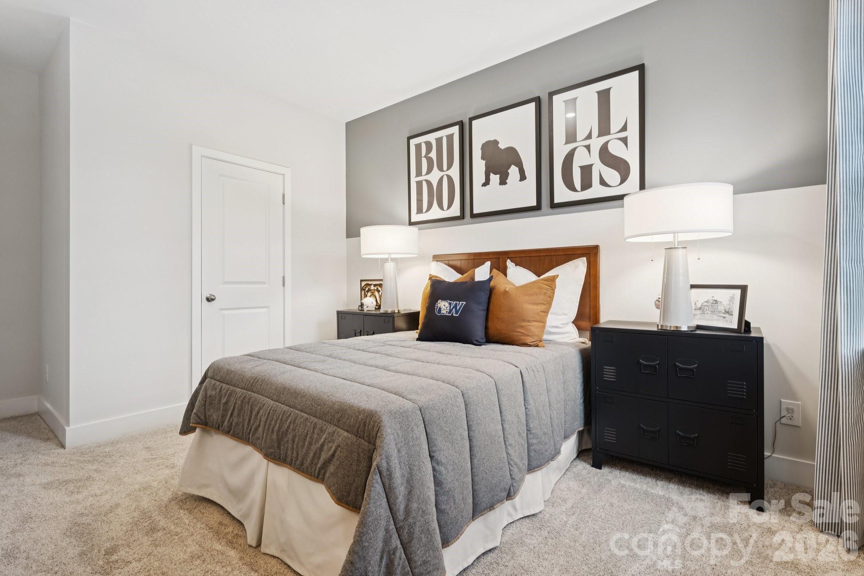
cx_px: 432
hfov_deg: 96.7
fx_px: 384
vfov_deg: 73.7
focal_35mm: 16
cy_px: 288
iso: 400
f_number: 8
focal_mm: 16
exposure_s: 1/5
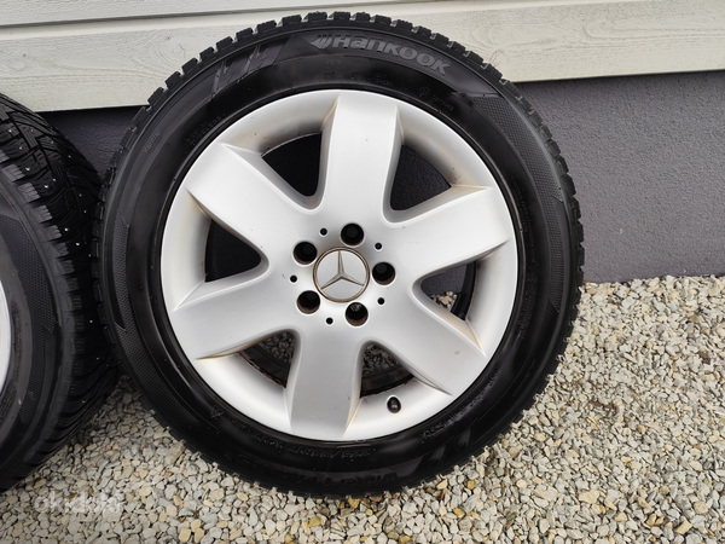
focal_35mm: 23
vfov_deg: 58.9
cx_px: 362
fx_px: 482
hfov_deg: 73.9
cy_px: 272
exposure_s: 1/256
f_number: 1.65
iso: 50
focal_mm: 6.19
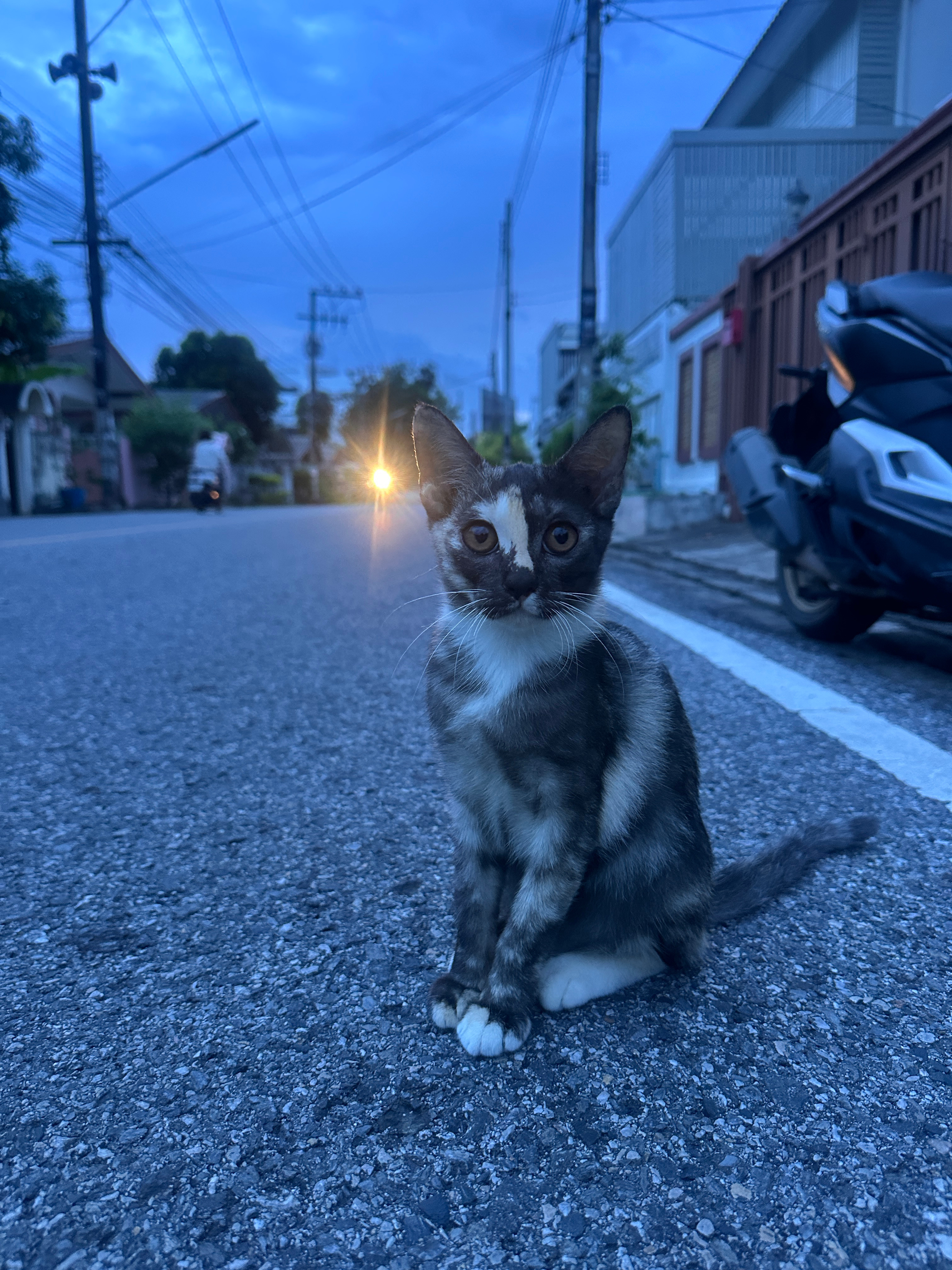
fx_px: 880
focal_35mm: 24
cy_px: 635
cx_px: 476
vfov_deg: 71.6
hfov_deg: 56.8
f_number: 1.78
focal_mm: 6.86
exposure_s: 1/60
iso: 500
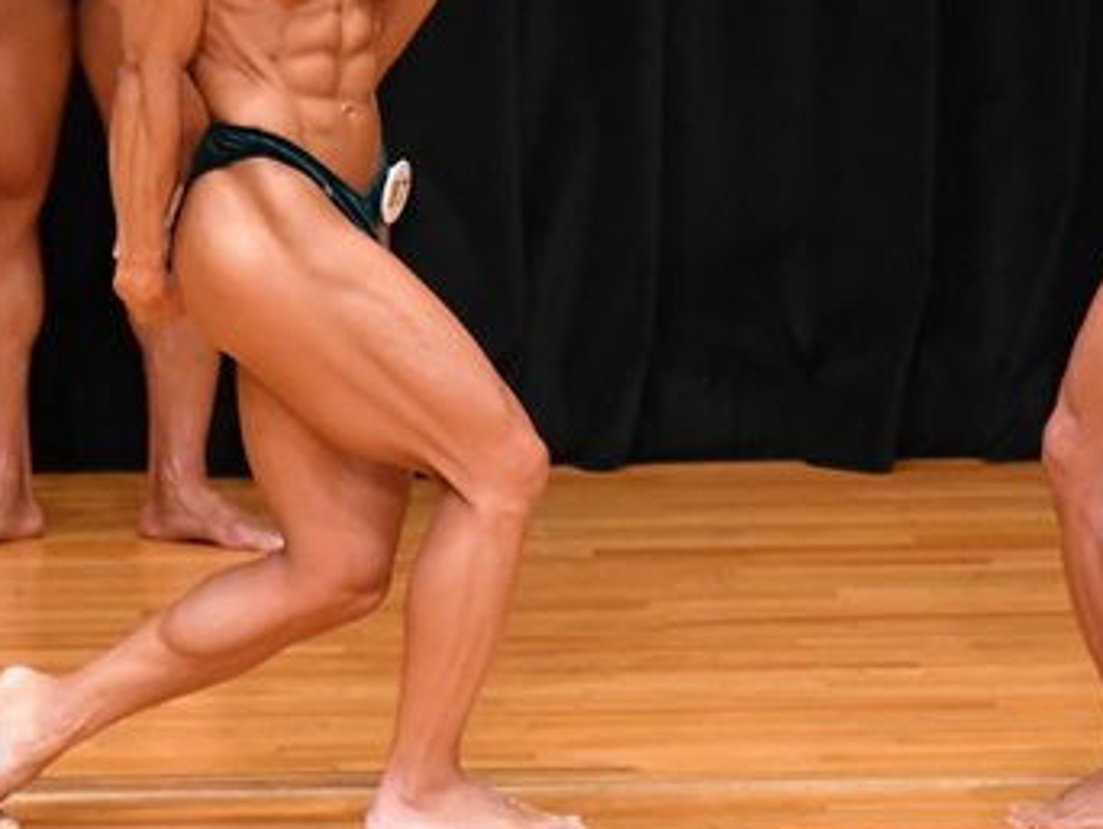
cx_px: 714
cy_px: 177
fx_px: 19769
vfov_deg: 2.4
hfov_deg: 3.2
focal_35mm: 620
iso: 4000
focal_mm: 190
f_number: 5.6
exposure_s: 1/400
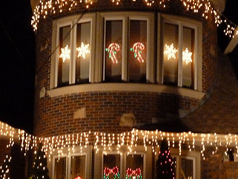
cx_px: 152
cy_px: 146
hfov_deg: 13.1
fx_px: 1032
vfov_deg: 9.9
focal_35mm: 150
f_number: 4.2
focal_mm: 13.7
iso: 800
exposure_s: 1/13
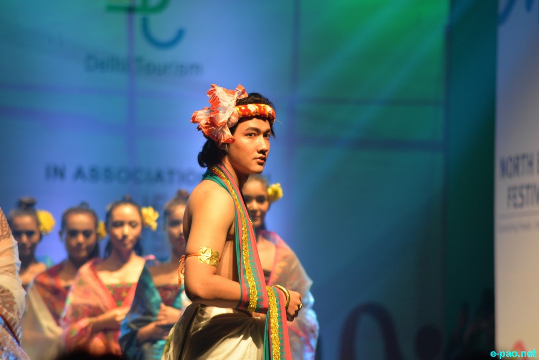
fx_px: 4043
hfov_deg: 7.6
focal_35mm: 270
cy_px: 180
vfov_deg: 5.1
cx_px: 270
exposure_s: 1/250
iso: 1600
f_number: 5.3
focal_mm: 270
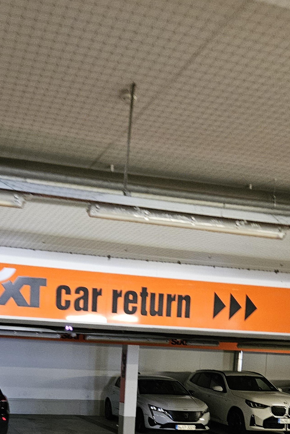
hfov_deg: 26.8
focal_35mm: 50
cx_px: 88
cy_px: 412
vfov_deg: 36.4
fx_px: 604
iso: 640
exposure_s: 1/50.3
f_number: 1.8
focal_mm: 5.4
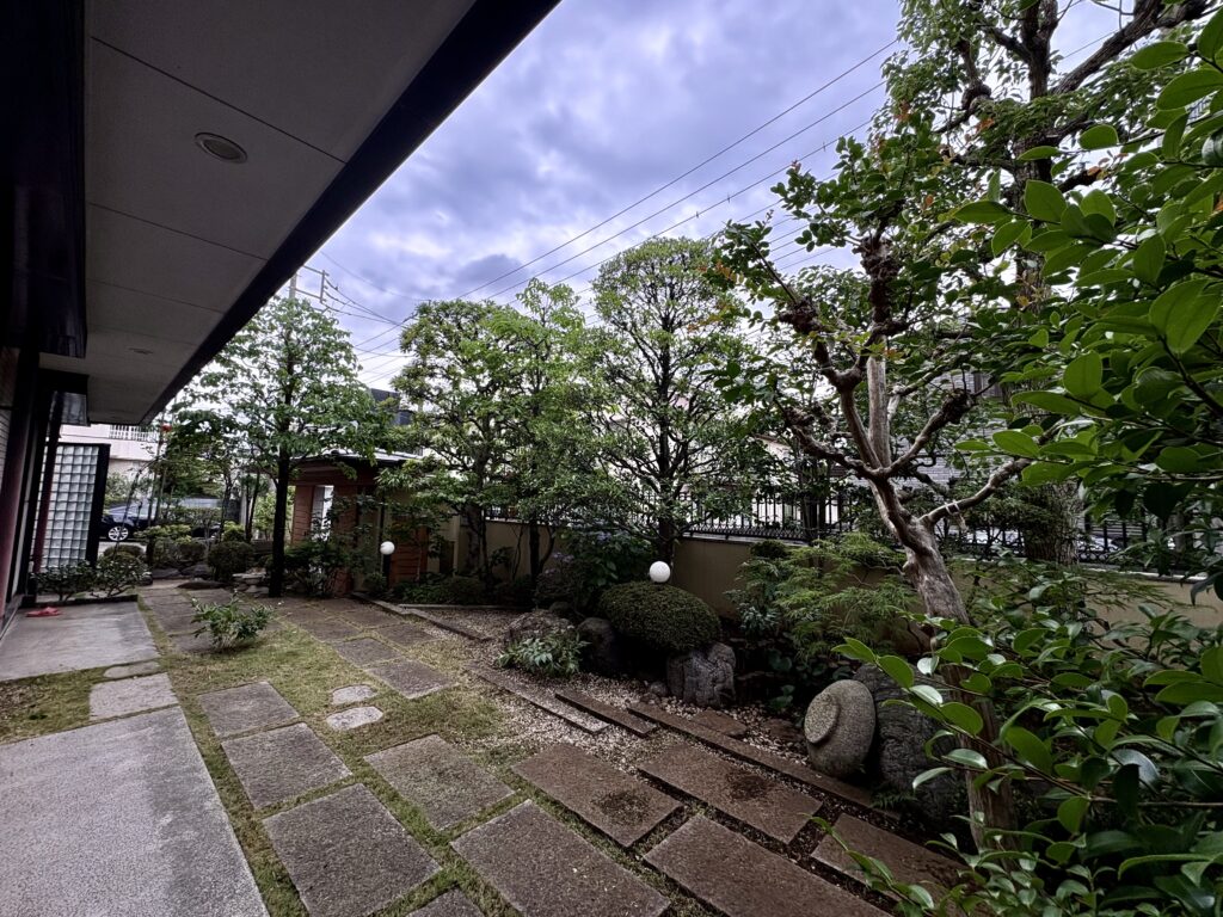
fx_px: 495
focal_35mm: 14
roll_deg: -0.4
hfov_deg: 102.1
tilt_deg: +5.5
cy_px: 458
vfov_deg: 85.7
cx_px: 612
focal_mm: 2.22
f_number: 2.2
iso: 100
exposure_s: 1/136
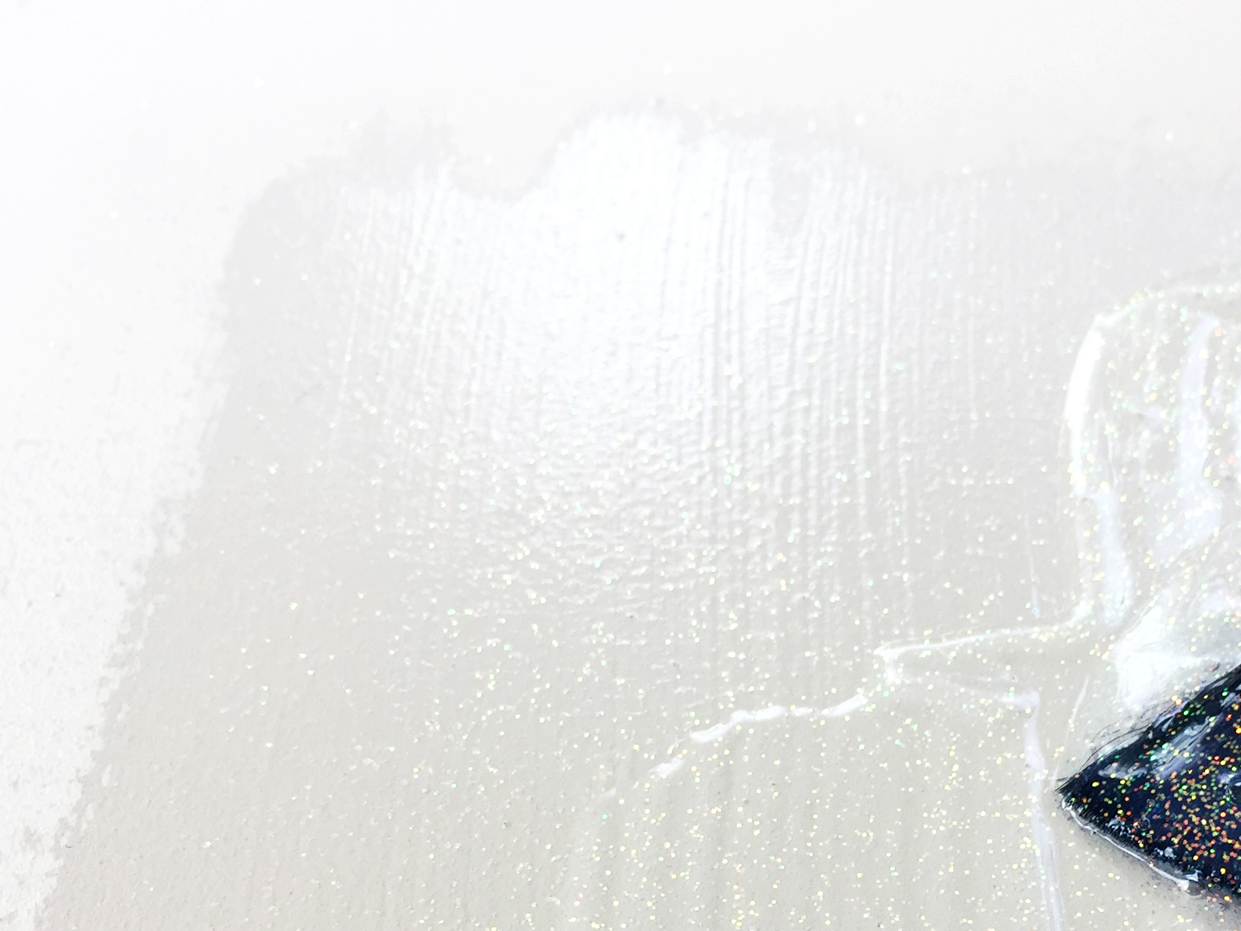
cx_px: 822
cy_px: 871
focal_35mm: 56
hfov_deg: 34.0
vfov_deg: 25.2
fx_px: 2008
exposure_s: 1/100
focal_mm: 4.15
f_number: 2.2
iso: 50
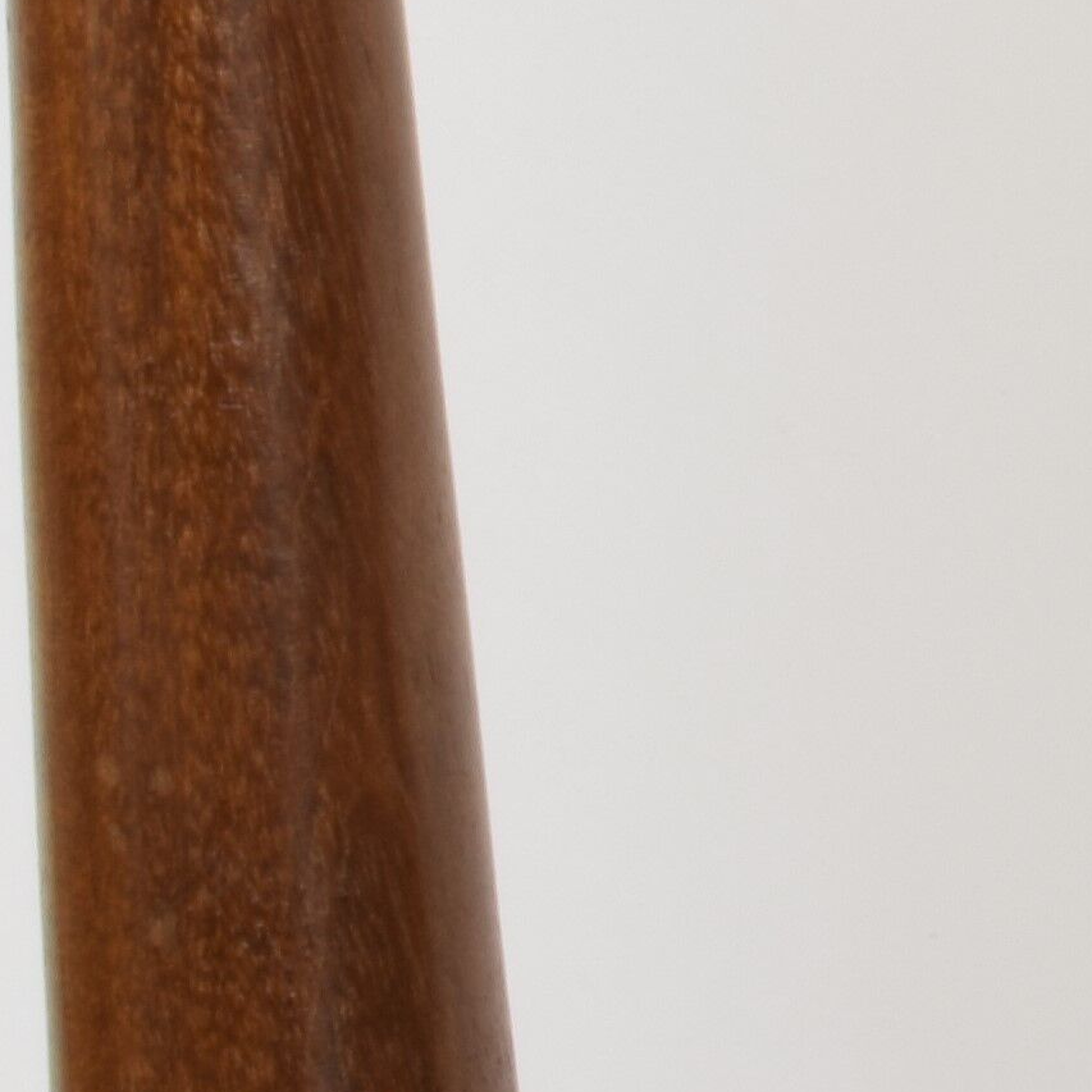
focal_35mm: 233
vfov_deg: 7.3
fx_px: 8316
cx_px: 3421
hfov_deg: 6.7
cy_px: -938
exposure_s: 3
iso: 100
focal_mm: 26
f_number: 25
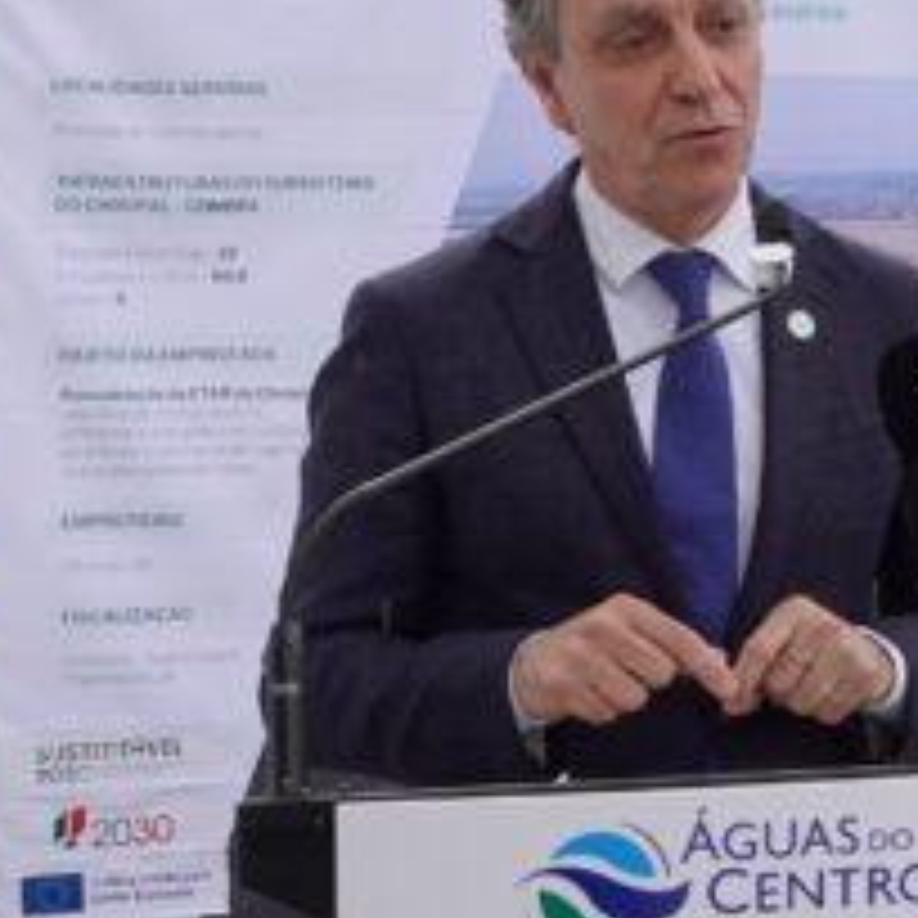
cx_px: 981
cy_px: 320
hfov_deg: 18.6
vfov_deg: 19.2
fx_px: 2700
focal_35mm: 90
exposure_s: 1/400
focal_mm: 11.03
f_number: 4
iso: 100
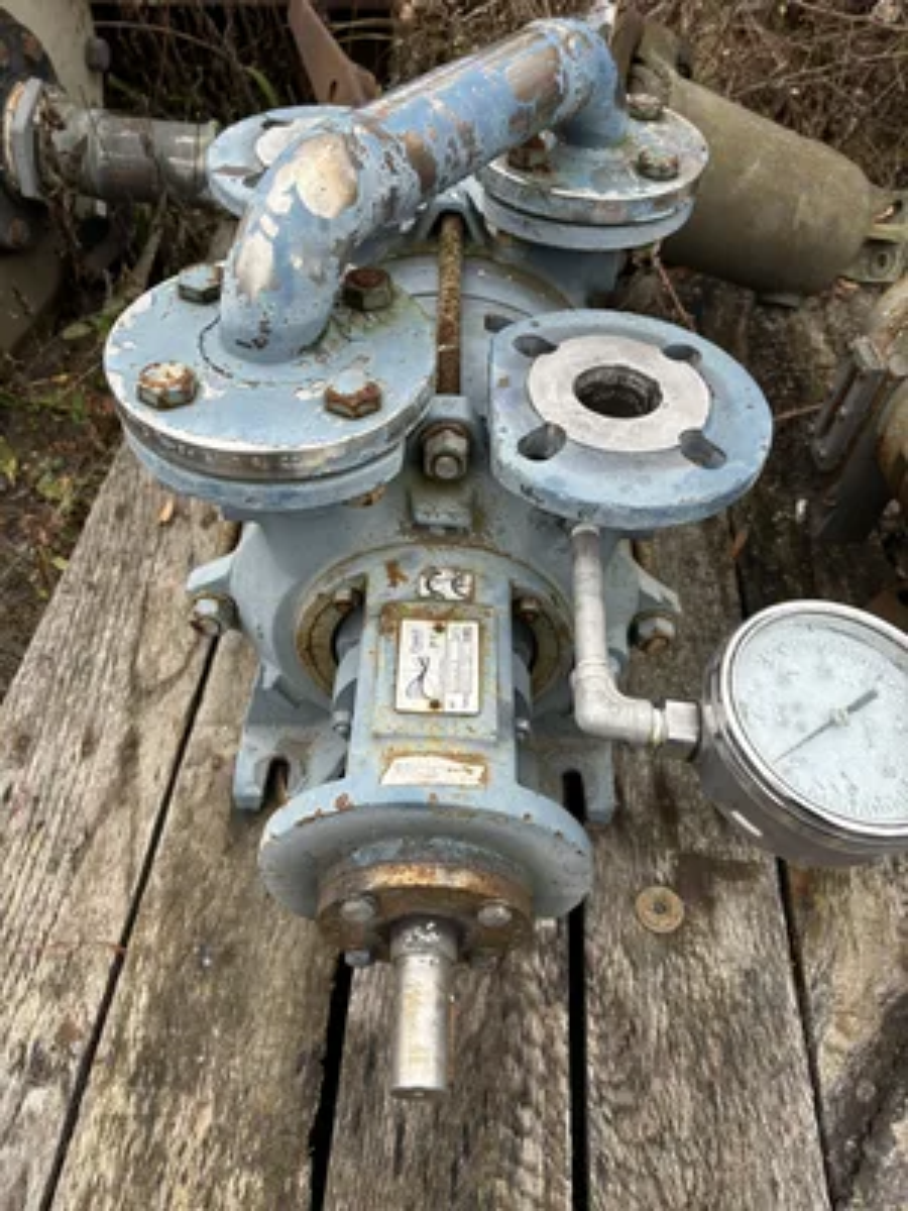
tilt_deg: -55.6
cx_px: 454
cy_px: 606
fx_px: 909
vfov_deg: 67.3
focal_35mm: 26
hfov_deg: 53.1
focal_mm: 5.96
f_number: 1.6
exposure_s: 1/121
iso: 80
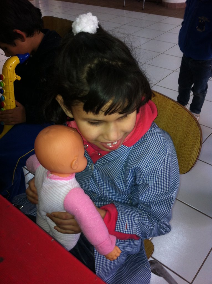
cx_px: 106
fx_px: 287
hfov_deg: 40.6
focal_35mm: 35
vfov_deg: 52.7
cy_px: 142
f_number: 2.8
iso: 80
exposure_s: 1/17
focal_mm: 3.85
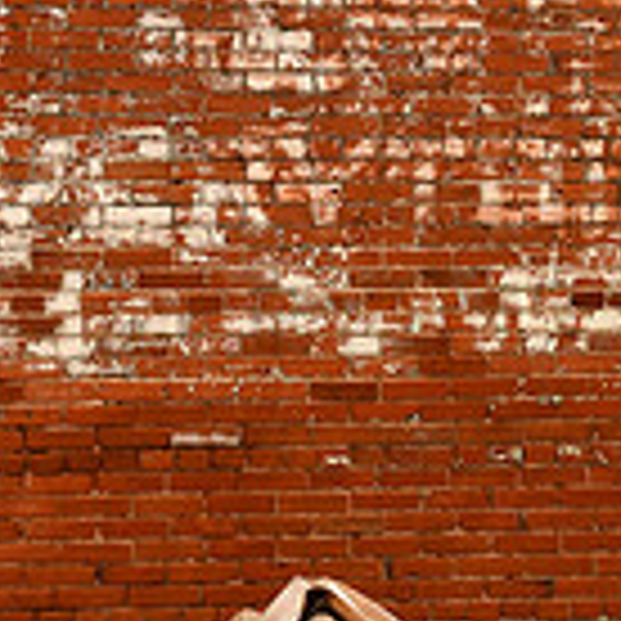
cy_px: -236
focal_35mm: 139
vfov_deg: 12.1
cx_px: 369
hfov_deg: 12.6
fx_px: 2821
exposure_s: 1/640
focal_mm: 26
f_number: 9
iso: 400
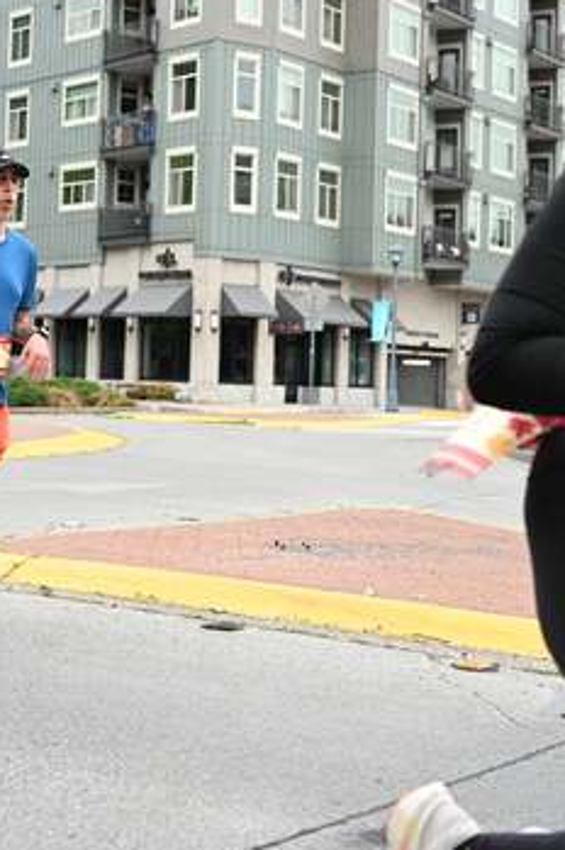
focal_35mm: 71
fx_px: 1675
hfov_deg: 19.0
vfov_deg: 28.2
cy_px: 251
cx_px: 125
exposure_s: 1/800
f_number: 4
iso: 1600
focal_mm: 45
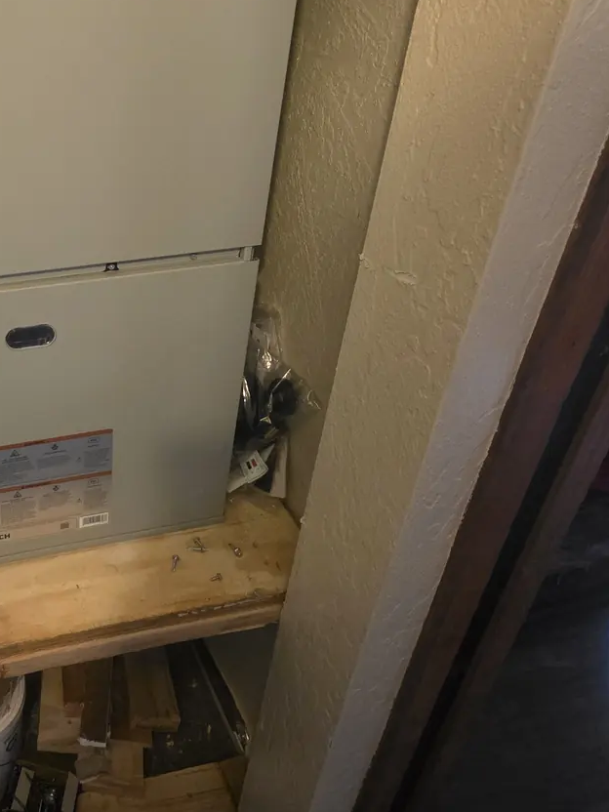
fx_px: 586
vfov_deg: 67.8
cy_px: 282
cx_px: 25
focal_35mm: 25
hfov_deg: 47.3
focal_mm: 2.2
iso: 1000
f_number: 1.9
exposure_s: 1/60
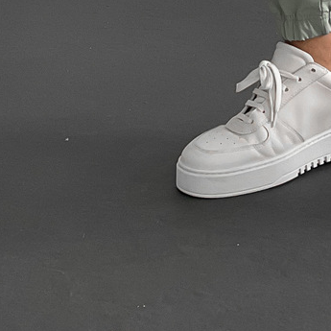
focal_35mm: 119
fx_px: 1287
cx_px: 302
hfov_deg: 14.5
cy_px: -241
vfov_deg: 13.4
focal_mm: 3
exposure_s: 1/120
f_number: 1.8
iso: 50
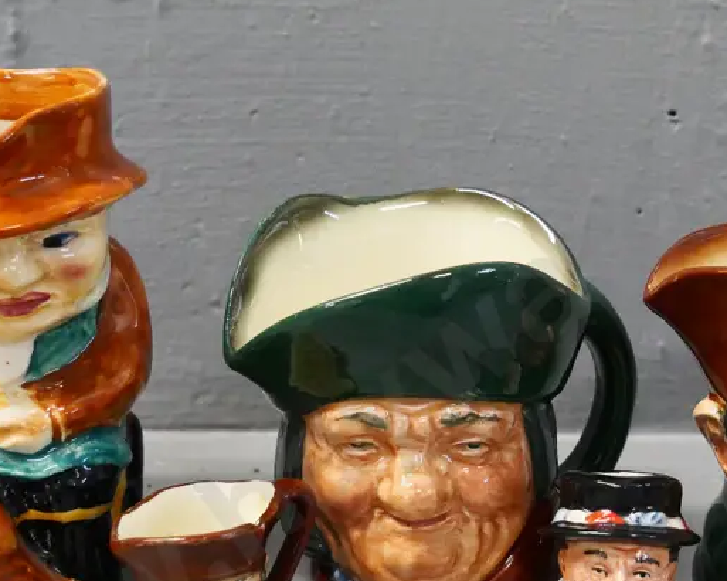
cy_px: 336
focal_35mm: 78
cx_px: 492
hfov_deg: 24.3
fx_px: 1678
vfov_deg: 19.6
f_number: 4.5
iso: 1600
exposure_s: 1/80
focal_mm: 20
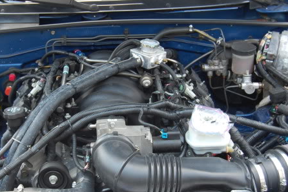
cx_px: 112
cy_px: 88
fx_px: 584
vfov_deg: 18.7
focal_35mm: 73
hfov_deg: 27.6
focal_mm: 34
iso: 360
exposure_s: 1/125
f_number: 5.6
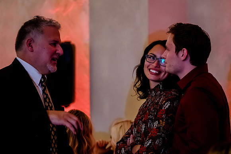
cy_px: 77
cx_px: 116
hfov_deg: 12.6
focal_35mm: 163
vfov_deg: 8.4
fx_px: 1044
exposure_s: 1/100
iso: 4000
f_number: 2.8
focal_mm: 105
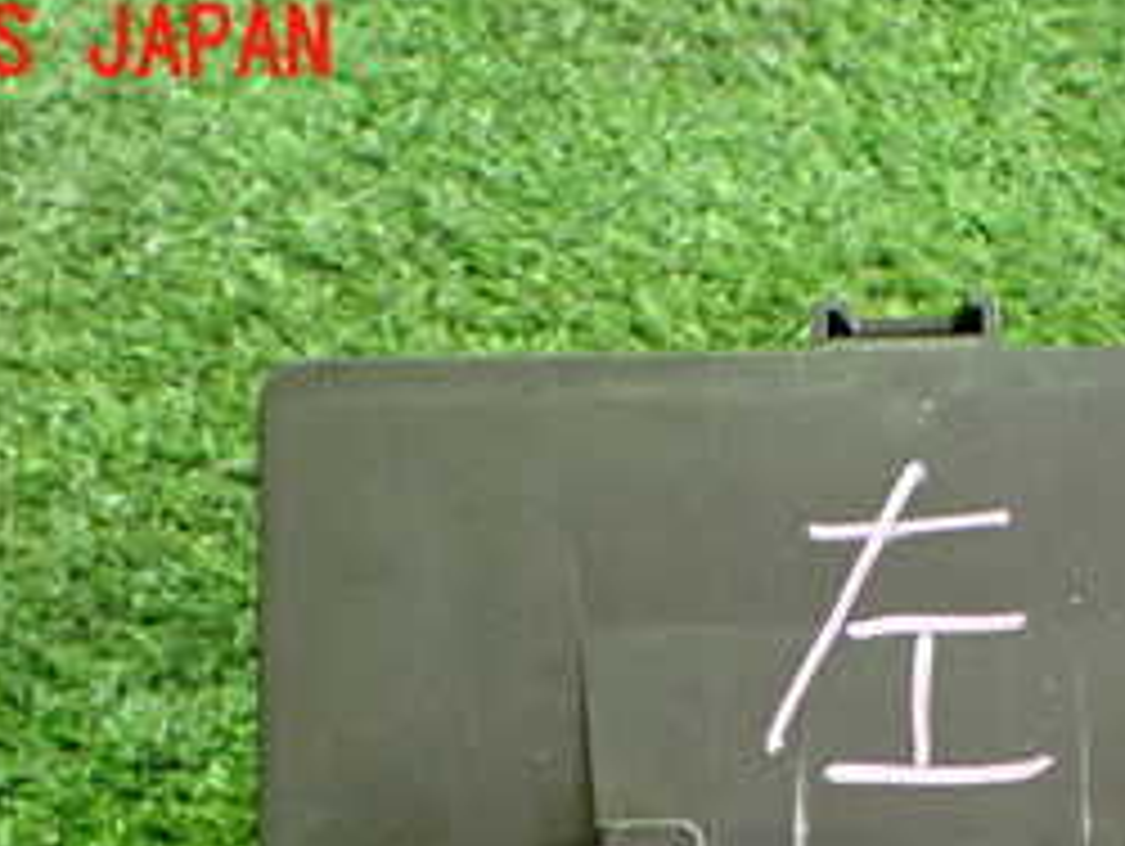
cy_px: 1004
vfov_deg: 19.3
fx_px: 2342
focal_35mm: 72
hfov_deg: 26.6
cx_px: 864
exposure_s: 1/30
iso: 800
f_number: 2.3
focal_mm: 5.4
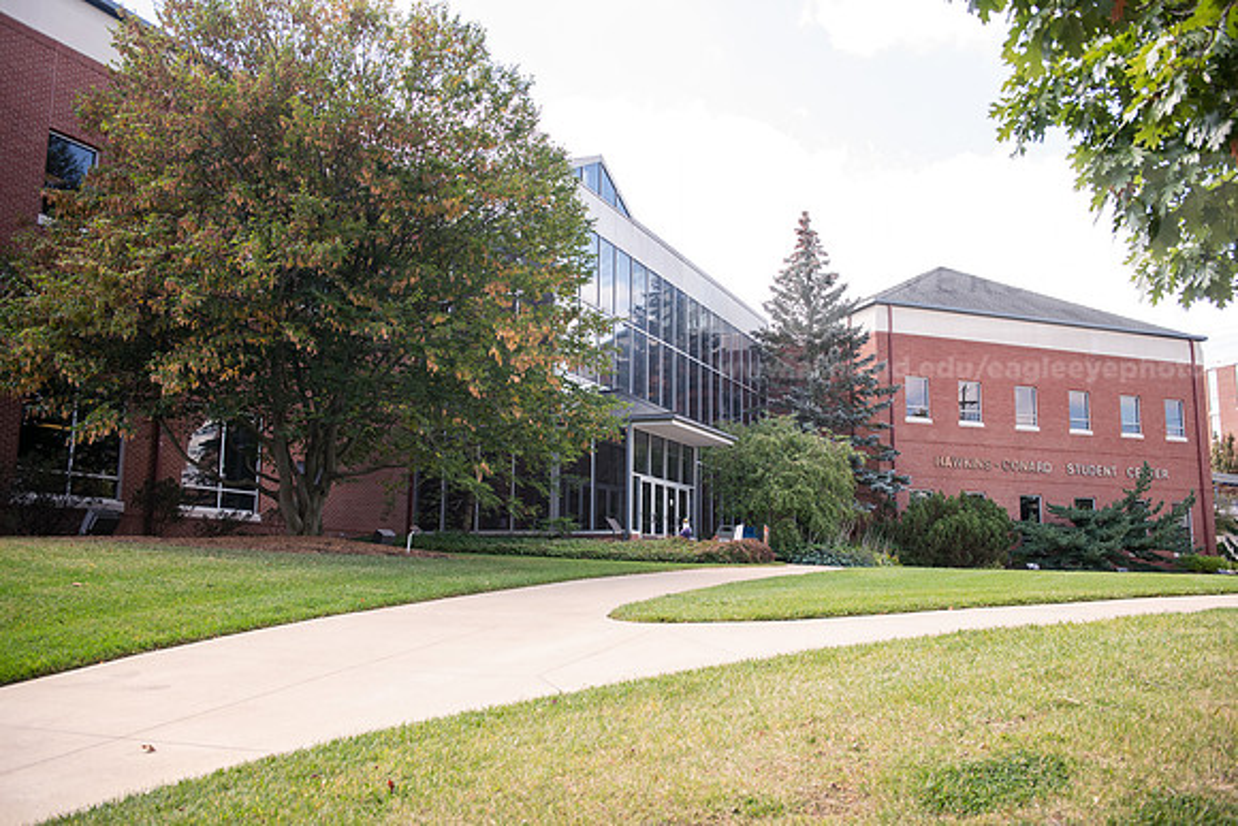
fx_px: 1101
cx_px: 619
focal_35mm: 32
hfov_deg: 58.7
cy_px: 413
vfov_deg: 41.1
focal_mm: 32
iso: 400
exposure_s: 1/250
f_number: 4
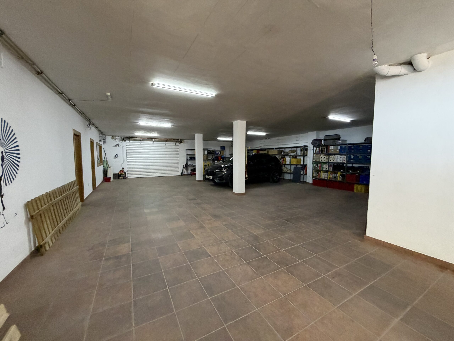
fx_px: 184
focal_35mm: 14
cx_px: 227
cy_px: 170
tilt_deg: -3.0
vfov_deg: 85.7
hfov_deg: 102.1
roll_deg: -0.5
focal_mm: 2.22
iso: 400
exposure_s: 1/50
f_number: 2.2
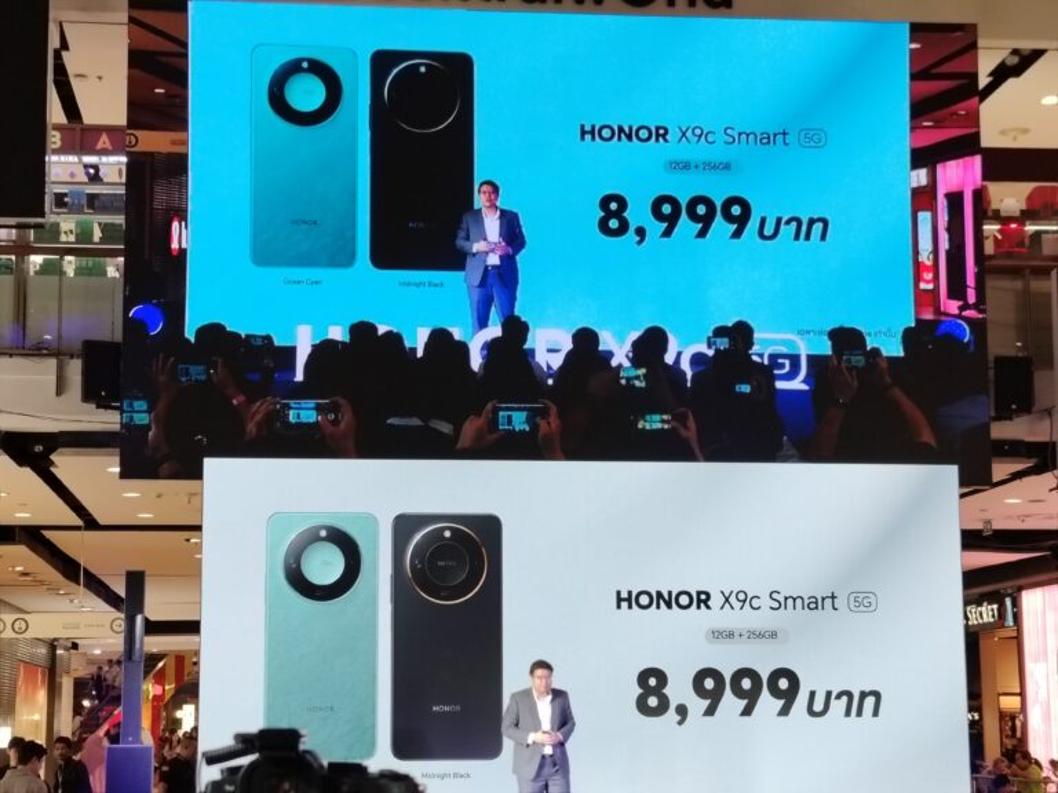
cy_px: 396
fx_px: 2201
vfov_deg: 20.4
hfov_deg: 27.0
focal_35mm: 72
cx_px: 529
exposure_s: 1/33.3
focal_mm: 5.25
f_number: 1.75
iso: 211
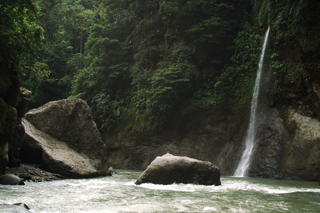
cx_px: 160
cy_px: 106
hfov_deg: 46.4
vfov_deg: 31.8
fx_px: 373
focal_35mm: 42
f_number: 5.6
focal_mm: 28
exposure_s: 1/320
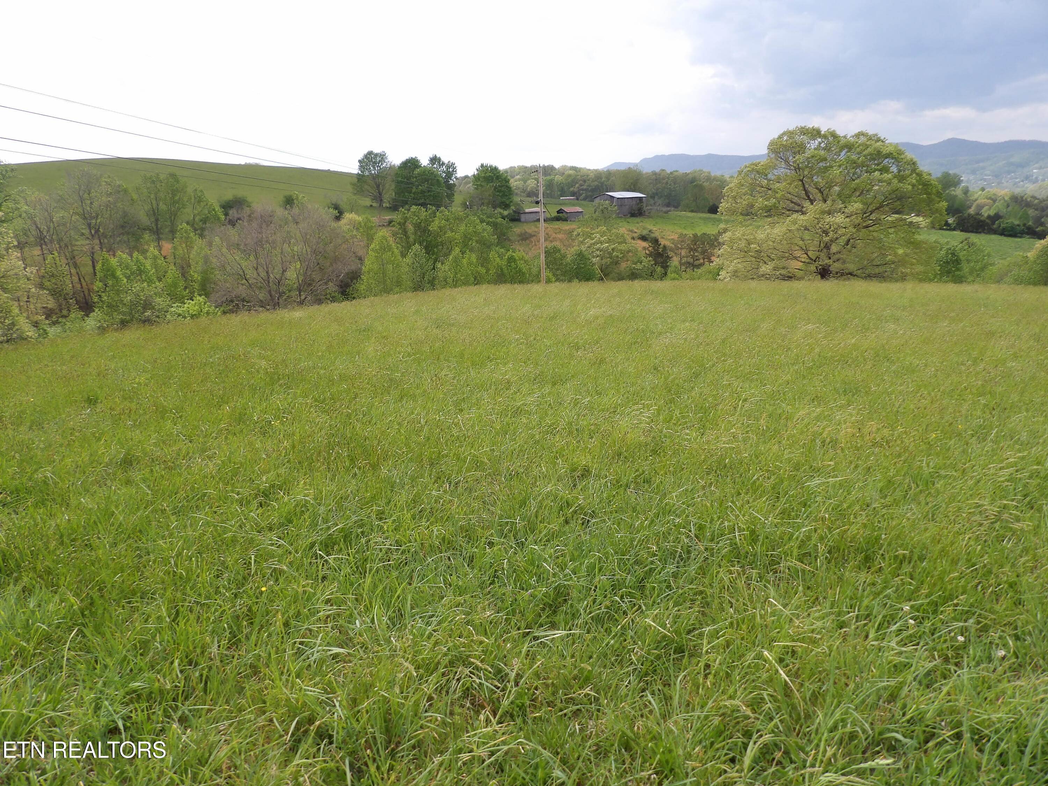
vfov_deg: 56.8
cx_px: 524
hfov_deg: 71.6
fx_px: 727
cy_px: 393
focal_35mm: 24
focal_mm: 4.3
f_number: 3.2
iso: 100
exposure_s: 1/847
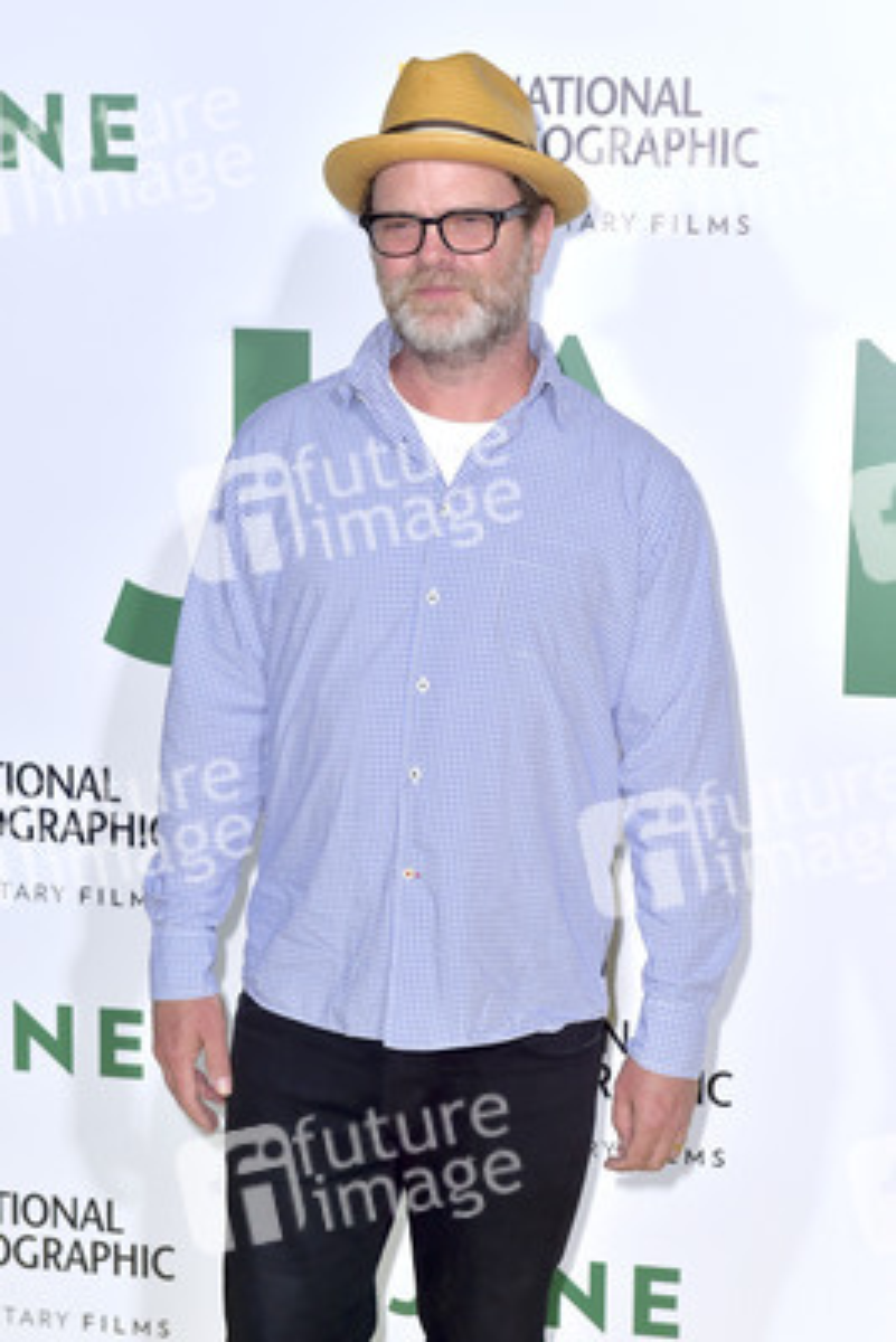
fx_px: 2611
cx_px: 448
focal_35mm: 70
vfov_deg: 28.8
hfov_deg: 19.5
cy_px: 671
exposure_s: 1/320
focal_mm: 70
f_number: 6.3
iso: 500
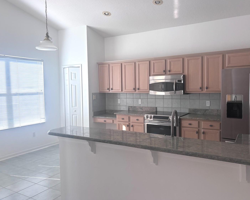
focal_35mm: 29
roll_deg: +1.3
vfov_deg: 49.9
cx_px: 128
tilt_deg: -1.7
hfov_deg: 60.4
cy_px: 94
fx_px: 215
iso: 50
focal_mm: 5.96
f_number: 1.6
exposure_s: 1/260
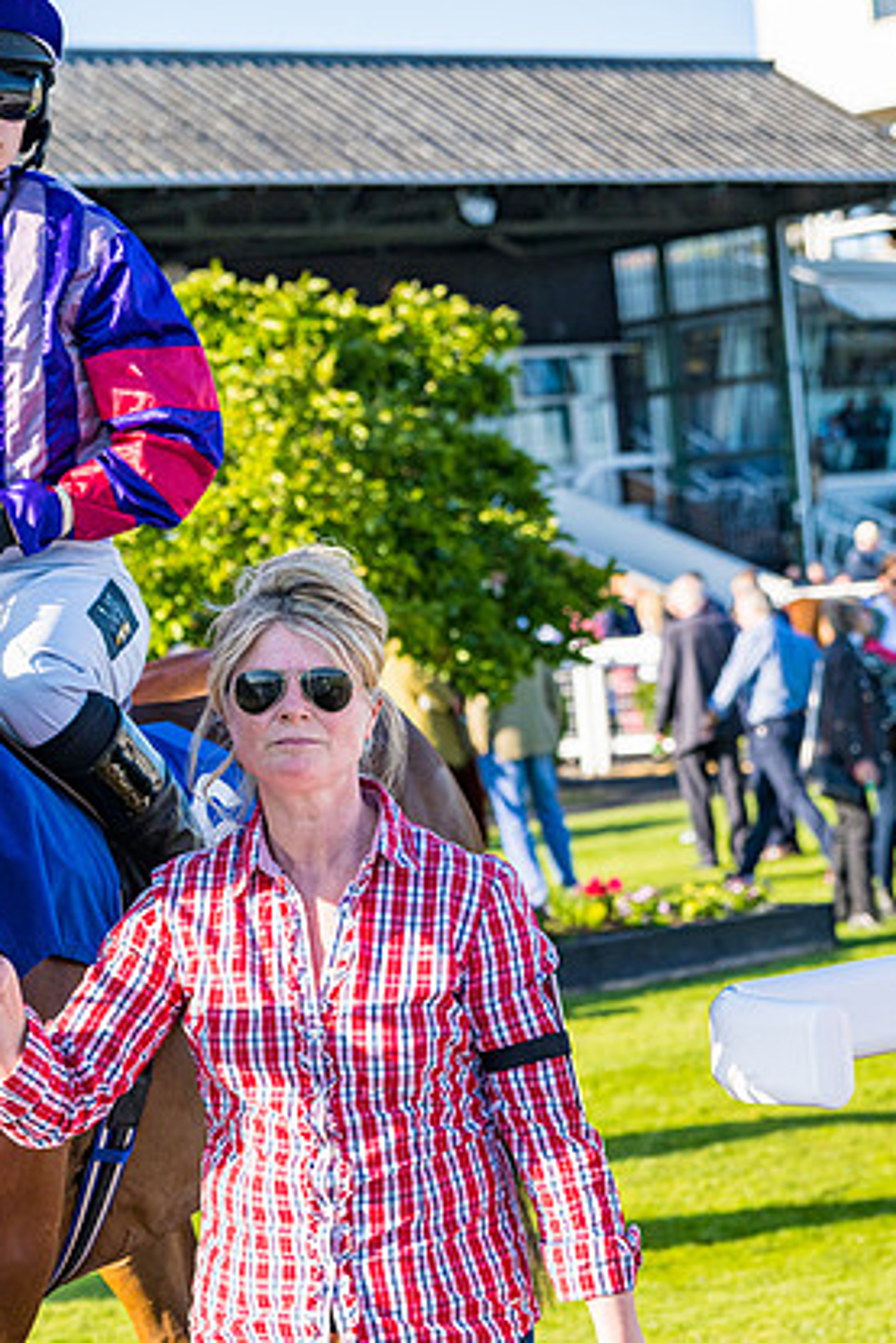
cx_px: 249
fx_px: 4252
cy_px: 679
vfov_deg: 17.9
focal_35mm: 114
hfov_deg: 12.0
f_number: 5
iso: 200
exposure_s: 1/1250
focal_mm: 70
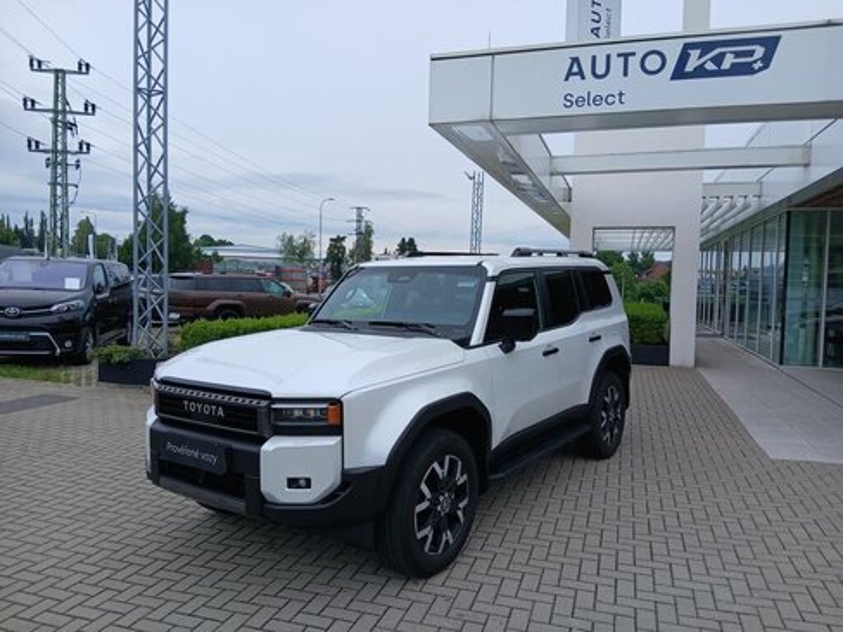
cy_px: 316
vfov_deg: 53.1
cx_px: 422
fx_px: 633
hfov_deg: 67.3
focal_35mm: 26
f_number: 1.8
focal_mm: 3.98
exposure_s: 1/271
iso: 20
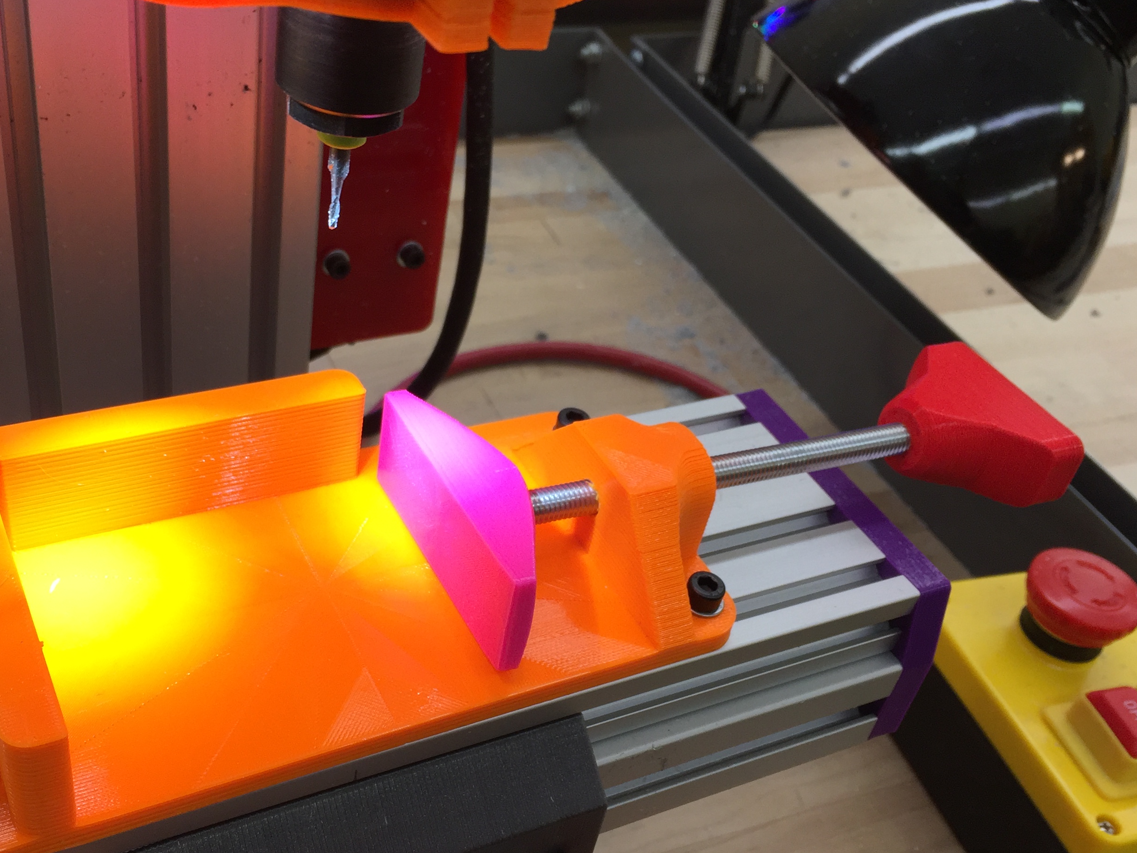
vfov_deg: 36.7
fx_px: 1281
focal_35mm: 39
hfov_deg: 47.7
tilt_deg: -41.8
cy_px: 505
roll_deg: -12.0
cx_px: 478
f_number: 2.2
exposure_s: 1/60
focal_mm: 4.15
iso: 40
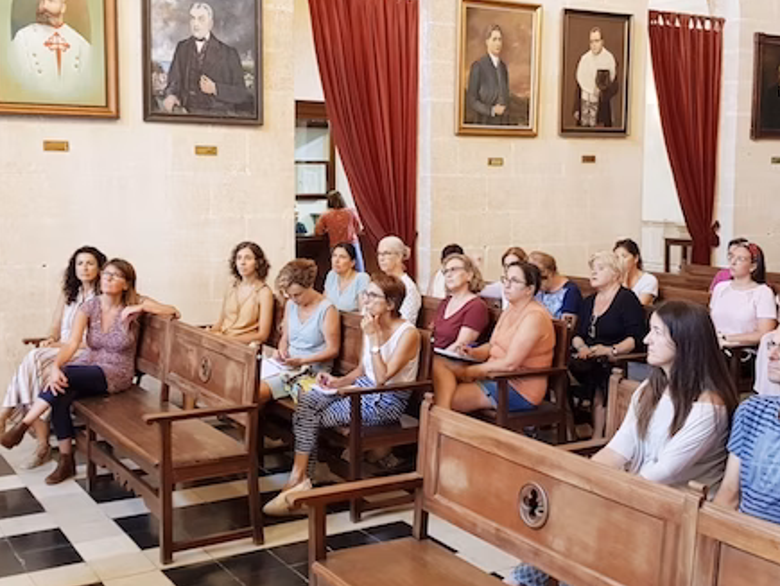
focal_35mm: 43
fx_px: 970
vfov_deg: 33.6
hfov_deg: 43.8
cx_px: 409
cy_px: 244
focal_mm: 4.2
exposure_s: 1/33
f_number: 1.7
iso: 200
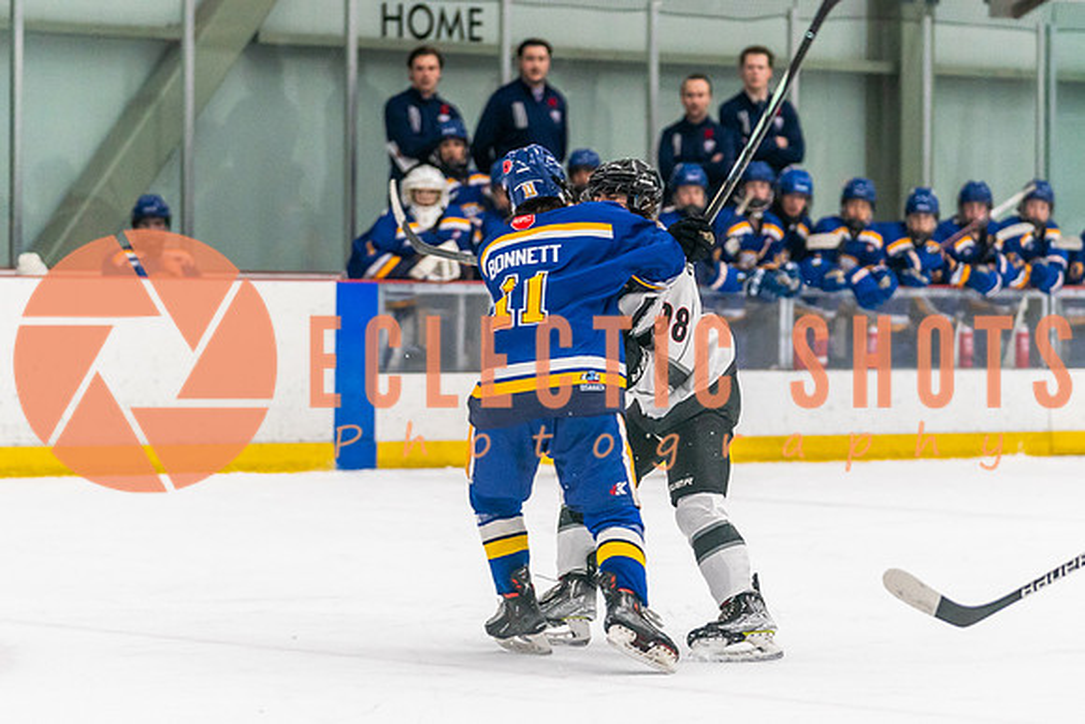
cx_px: 602
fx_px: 5711
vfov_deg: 7.3
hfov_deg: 10.9
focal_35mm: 189
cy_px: 421
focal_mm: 121
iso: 3200
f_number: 2.8
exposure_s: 1/1250
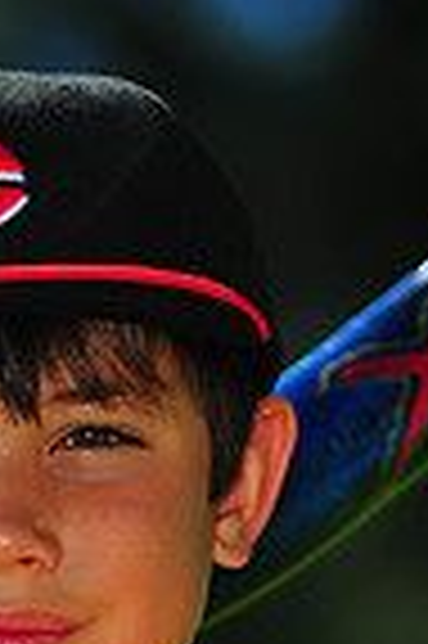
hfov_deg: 1.9
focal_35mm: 728
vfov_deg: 2.8
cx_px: 0
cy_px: 1009
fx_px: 13013
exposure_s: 1/1600
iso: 200
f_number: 3.5
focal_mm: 180
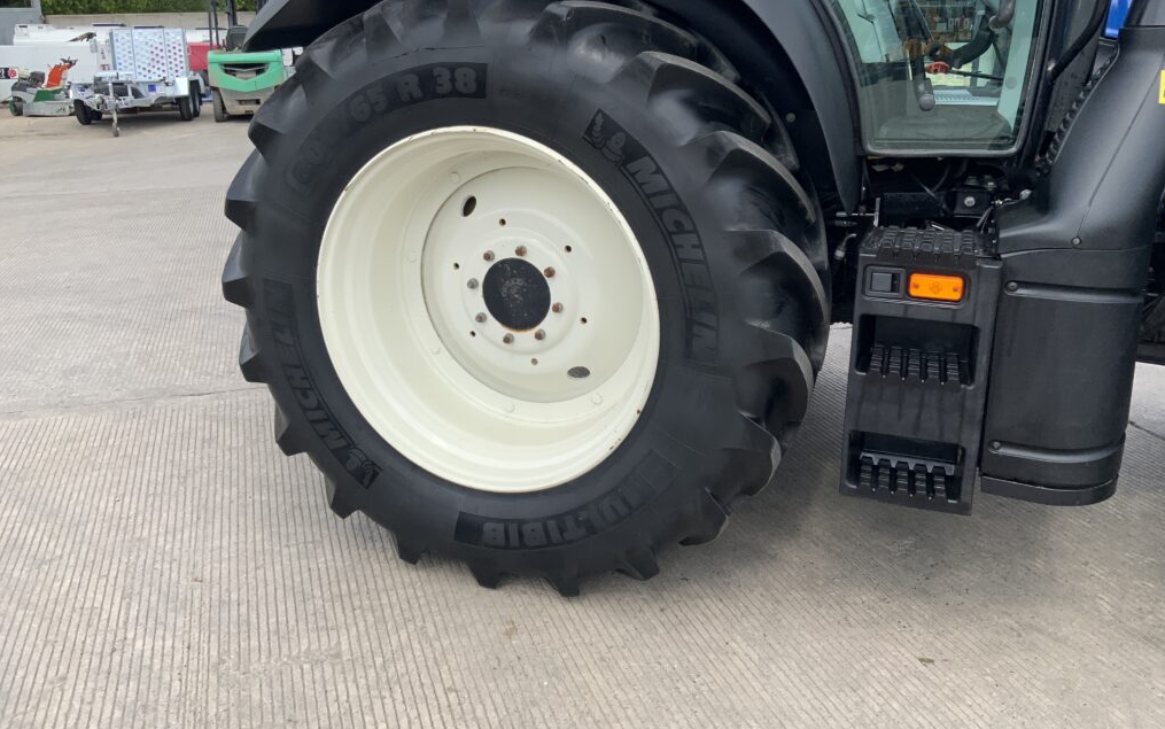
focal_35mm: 31
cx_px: 585
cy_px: 302
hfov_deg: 61.2
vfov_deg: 40.5
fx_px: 985
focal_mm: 3
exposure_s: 1/816
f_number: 1.8
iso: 16
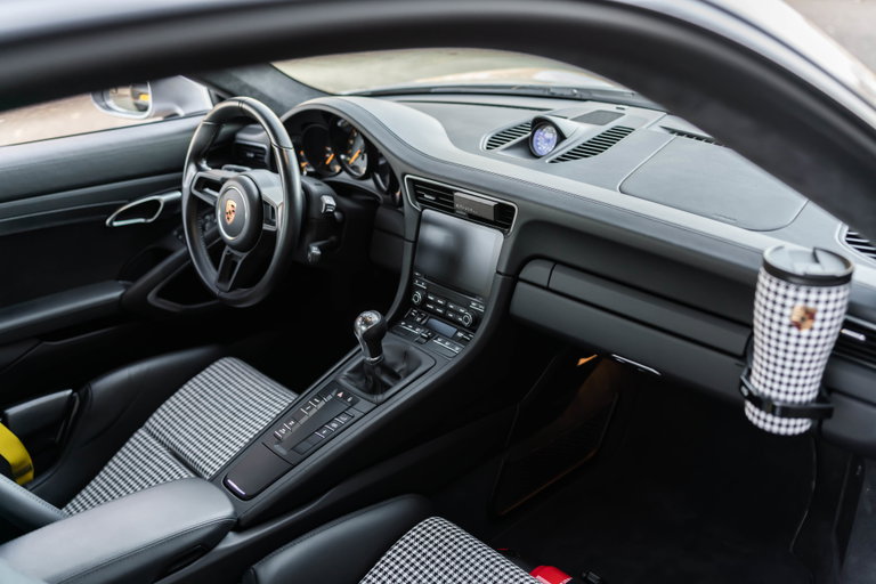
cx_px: 438
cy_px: 292
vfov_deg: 37.9
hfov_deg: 54.4
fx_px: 852
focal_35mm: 35
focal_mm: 35
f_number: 2.2
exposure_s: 1/100
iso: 1000
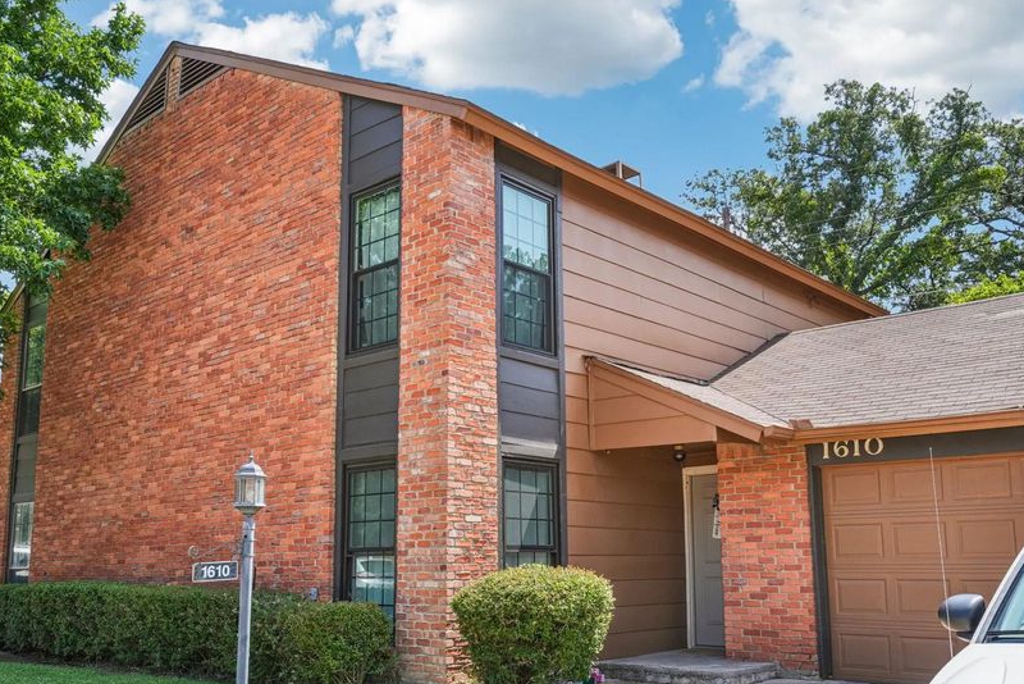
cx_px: 536
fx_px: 911
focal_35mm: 32
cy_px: 416
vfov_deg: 40.9
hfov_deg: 58.7
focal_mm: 25
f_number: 8
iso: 100
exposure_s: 1/160
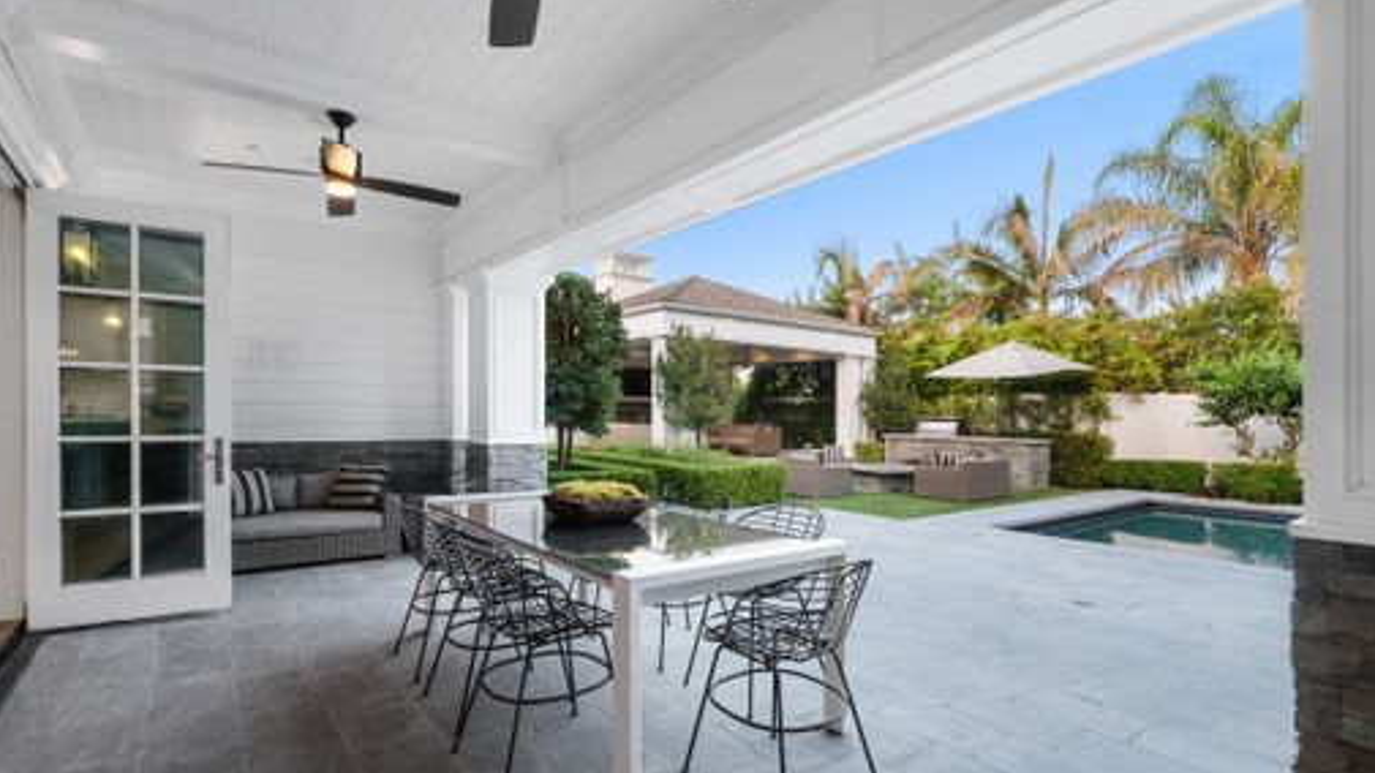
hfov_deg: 94.2
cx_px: 689
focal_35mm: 18
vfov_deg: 62.1
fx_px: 639
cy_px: 434
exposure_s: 1/25
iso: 640
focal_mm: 16.5
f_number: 8
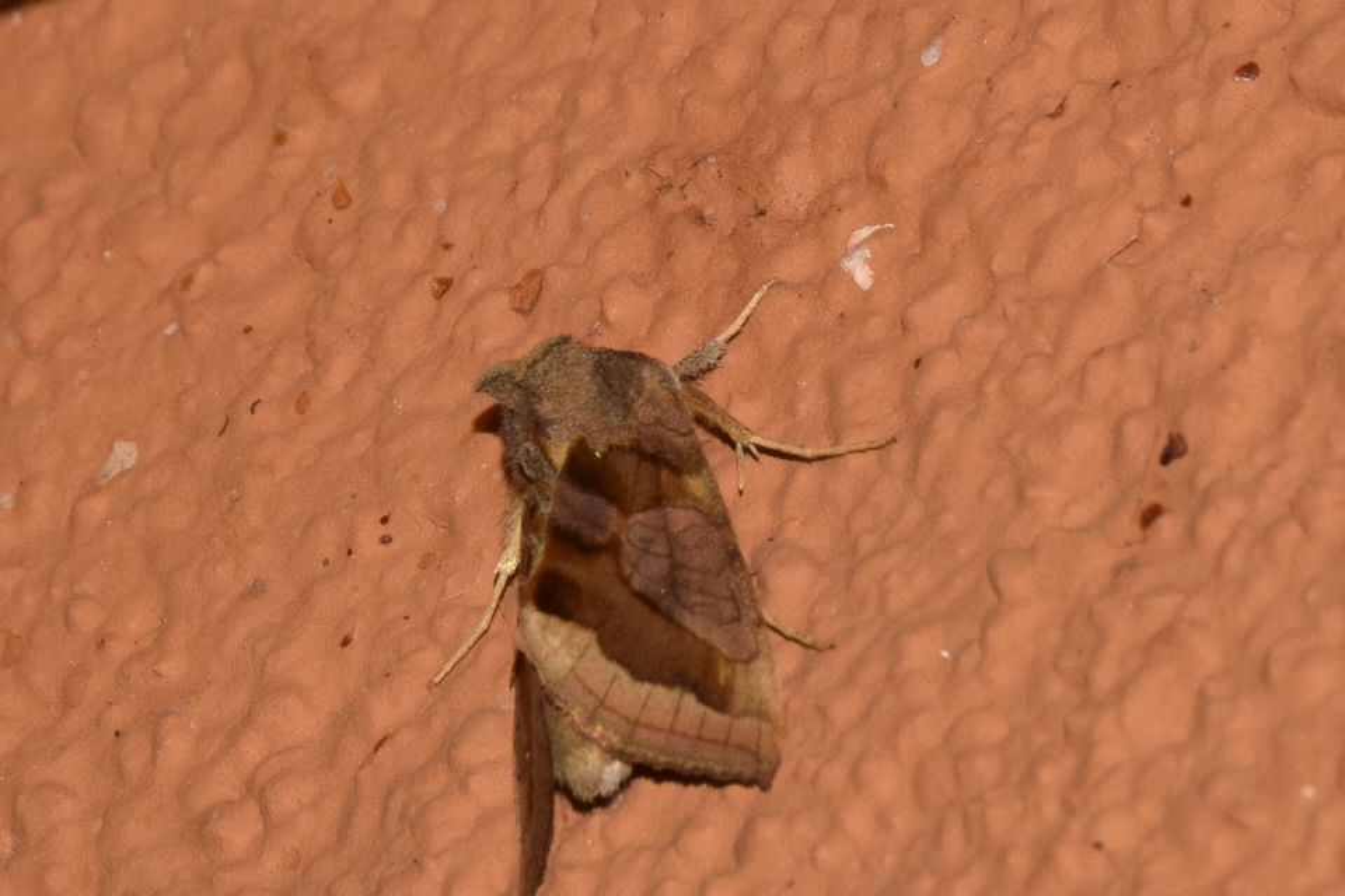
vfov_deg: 6.5
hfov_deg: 9.8
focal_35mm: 210
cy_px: 448
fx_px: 7845
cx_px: 672
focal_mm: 140
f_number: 16
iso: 500
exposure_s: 1/160
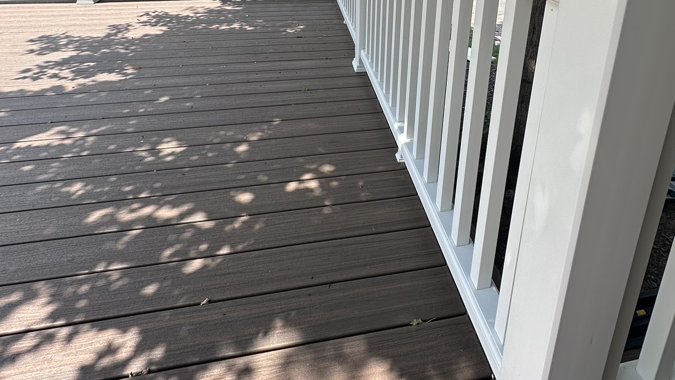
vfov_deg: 43.8
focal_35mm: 23
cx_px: 376
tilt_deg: -15.8
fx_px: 412
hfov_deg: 78.4
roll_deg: -2.4
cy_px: 18
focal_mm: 2.22
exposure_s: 1/489
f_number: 2.2
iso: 40
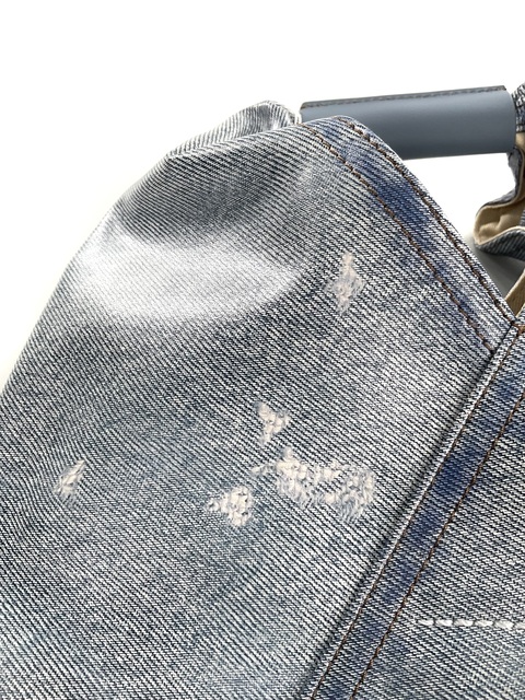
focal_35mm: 29
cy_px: 350
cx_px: 262
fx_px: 586
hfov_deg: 48.2
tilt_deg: -56.1
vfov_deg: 61.7
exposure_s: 1/120
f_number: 1.8
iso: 25
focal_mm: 3
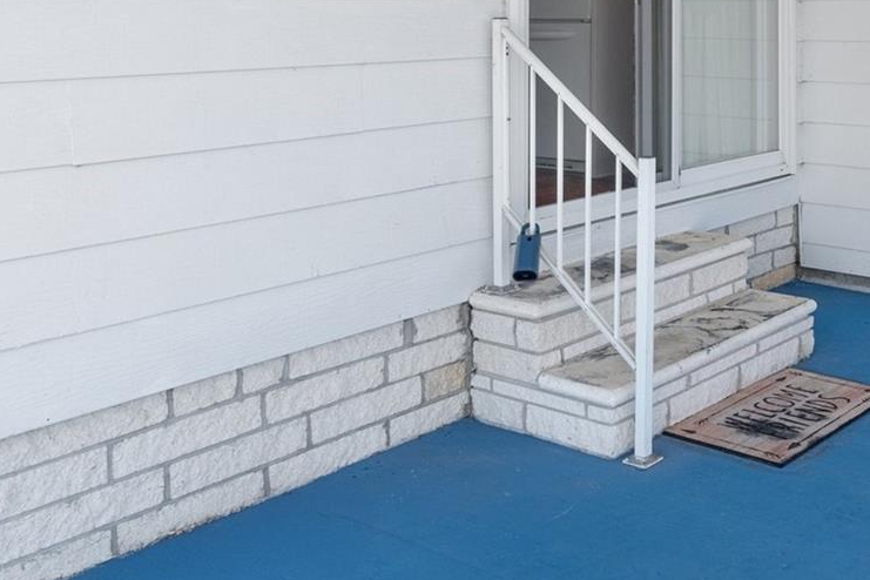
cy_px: 67
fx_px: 1017
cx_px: 758
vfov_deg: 30.5
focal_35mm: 42
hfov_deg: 43.0
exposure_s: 1/125
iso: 640
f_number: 8
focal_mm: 13
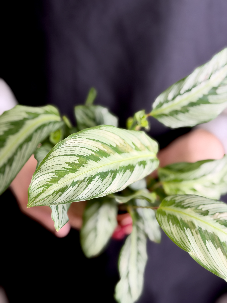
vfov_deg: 39.7
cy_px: 152
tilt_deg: -35.1
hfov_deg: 30.3
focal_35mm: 48
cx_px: 114
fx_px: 420
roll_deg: +0.1
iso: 100
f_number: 1.78
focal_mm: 6.76
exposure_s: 1/109
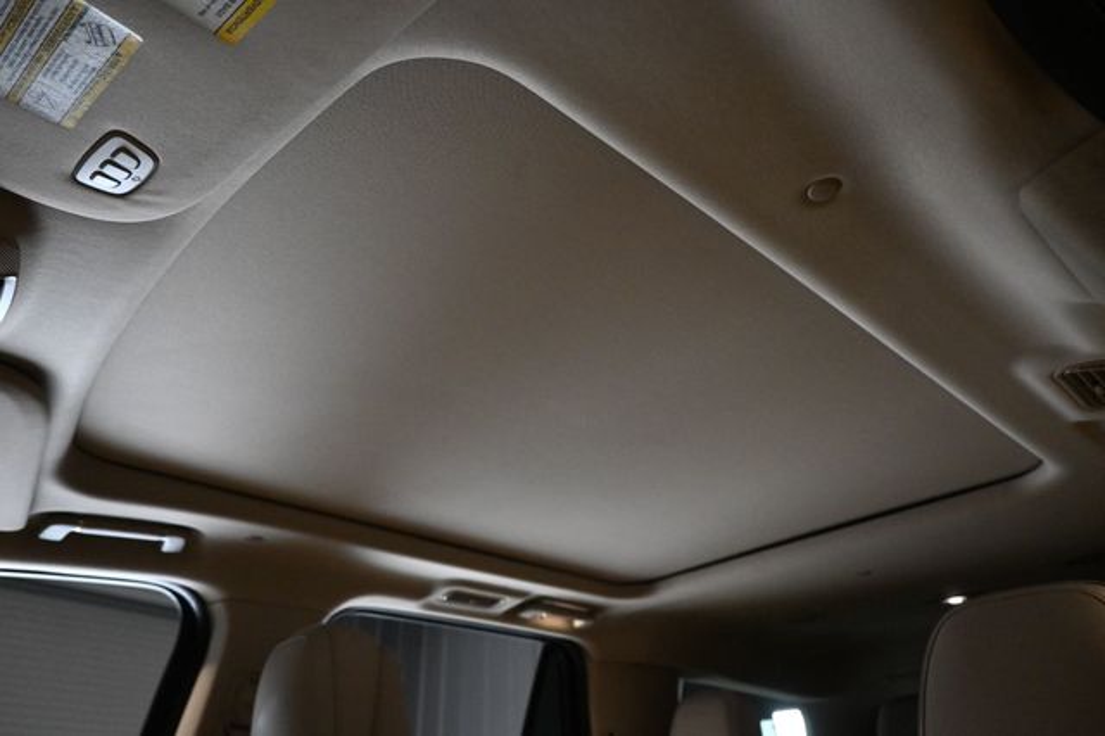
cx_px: 552
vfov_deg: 53.1
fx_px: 736
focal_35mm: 24
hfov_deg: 73.8
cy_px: 368
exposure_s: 1/125
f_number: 3.5
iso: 3200
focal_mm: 16
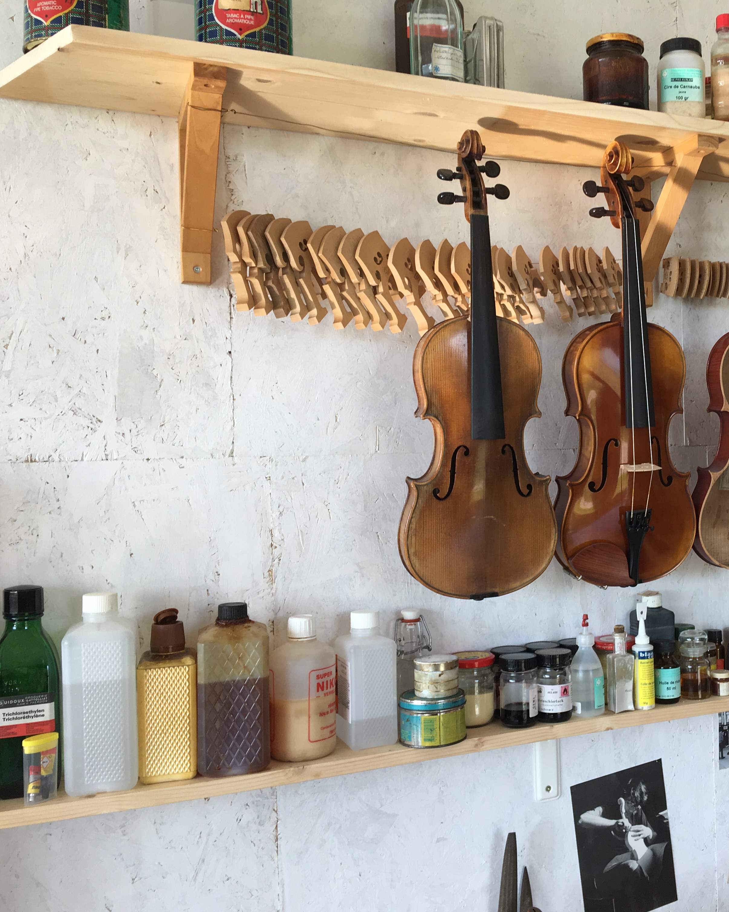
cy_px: 458
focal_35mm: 38
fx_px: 1025
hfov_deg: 37.4
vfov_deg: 47.9
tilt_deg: -0.3
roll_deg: +1.3
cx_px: 606
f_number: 2.2
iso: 25
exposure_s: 1/50
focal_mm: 4.15
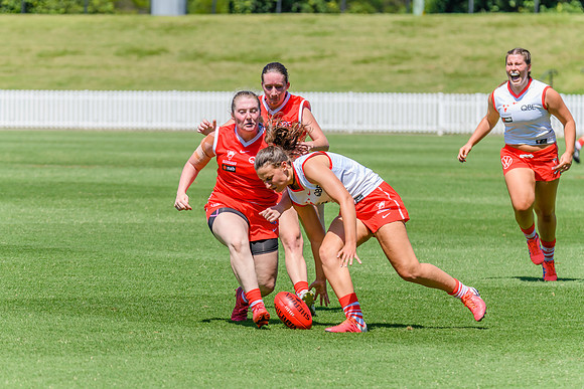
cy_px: 185
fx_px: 5168
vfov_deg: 4.3
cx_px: 276
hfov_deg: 6.5
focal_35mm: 319
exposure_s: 1/2000
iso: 800
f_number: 9
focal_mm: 300
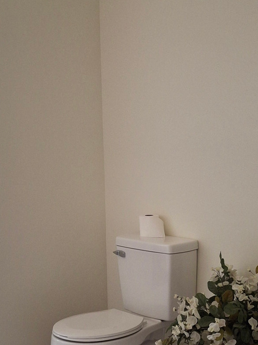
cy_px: 204
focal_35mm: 65
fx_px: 646
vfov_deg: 29.8
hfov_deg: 22.6
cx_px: 143
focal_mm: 4.69
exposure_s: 1/40
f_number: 1.8
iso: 250
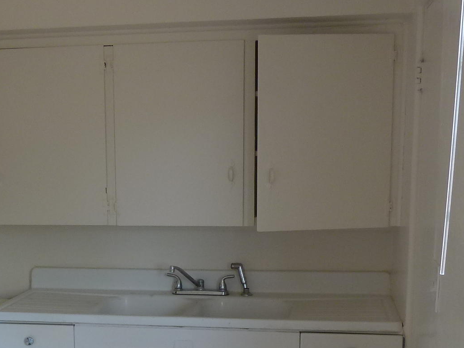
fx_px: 831
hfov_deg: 30.7
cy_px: 299
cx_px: 125
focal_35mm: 62
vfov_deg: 23.2
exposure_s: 1/30
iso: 125
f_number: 3.3
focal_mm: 4.1
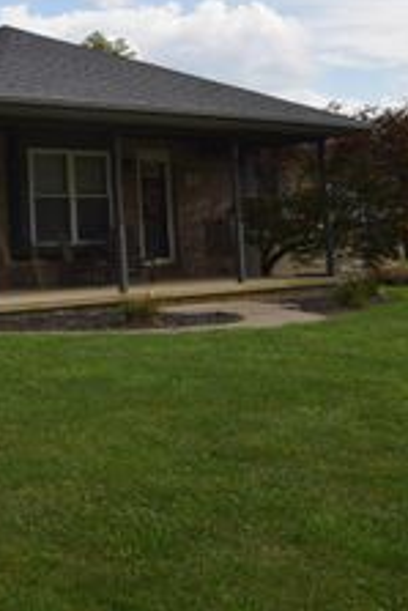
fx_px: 969
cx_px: -129
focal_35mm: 57
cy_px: 156
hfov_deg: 21.4
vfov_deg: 34.3
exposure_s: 1/320
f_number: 9
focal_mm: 17
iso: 200
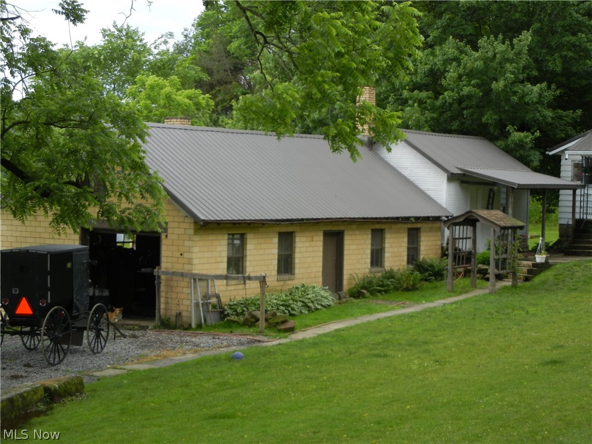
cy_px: 222
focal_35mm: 89
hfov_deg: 22.0
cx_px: 296
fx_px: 1522
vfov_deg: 16.6
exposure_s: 1/117
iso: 160
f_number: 4.4
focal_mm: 16
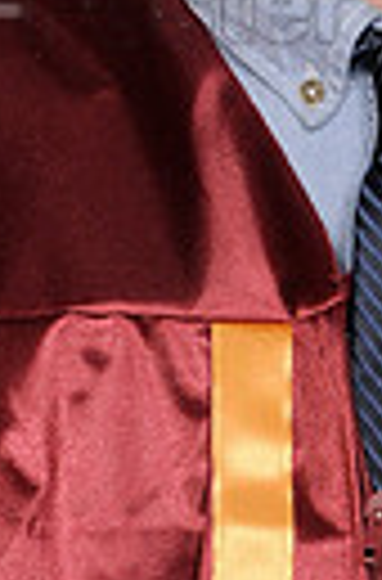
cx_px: 398
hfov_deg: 2.3
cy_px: -220
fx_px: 9338
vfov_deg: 3.5
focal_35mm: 582
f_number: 9
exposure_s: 1/200
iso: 250
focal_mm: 86
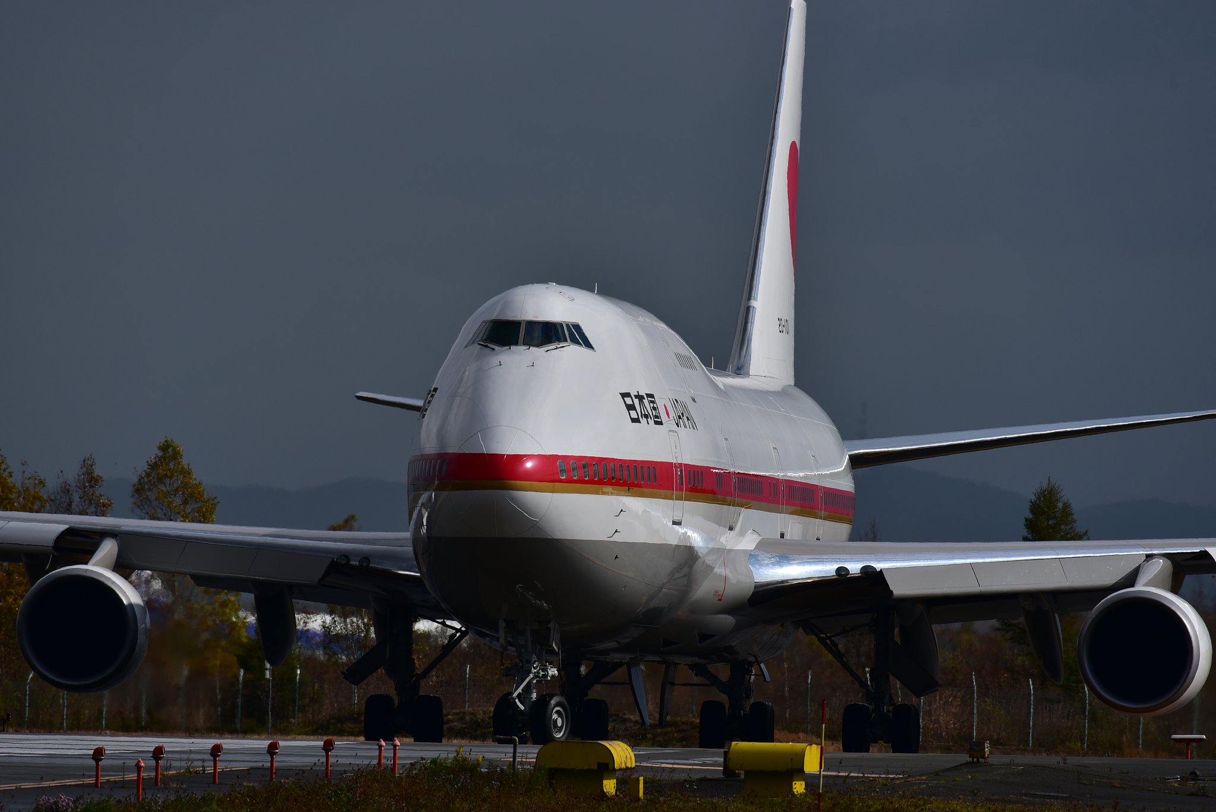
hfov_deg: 4.6
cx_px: 608
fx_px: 15205
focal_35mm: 450
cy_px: 406
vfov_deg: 3.1
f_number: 8
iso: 100
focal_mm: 450
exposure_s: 1/1250
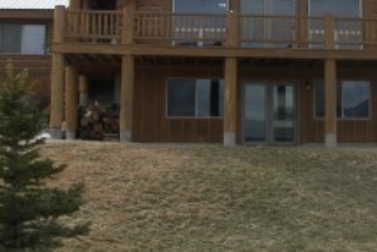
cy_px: 35
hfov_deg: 31.8
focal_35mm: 63
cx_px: 218
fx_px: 660
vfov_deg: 21.2
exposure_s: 1/640
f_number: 2.8
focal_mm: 6
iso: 50
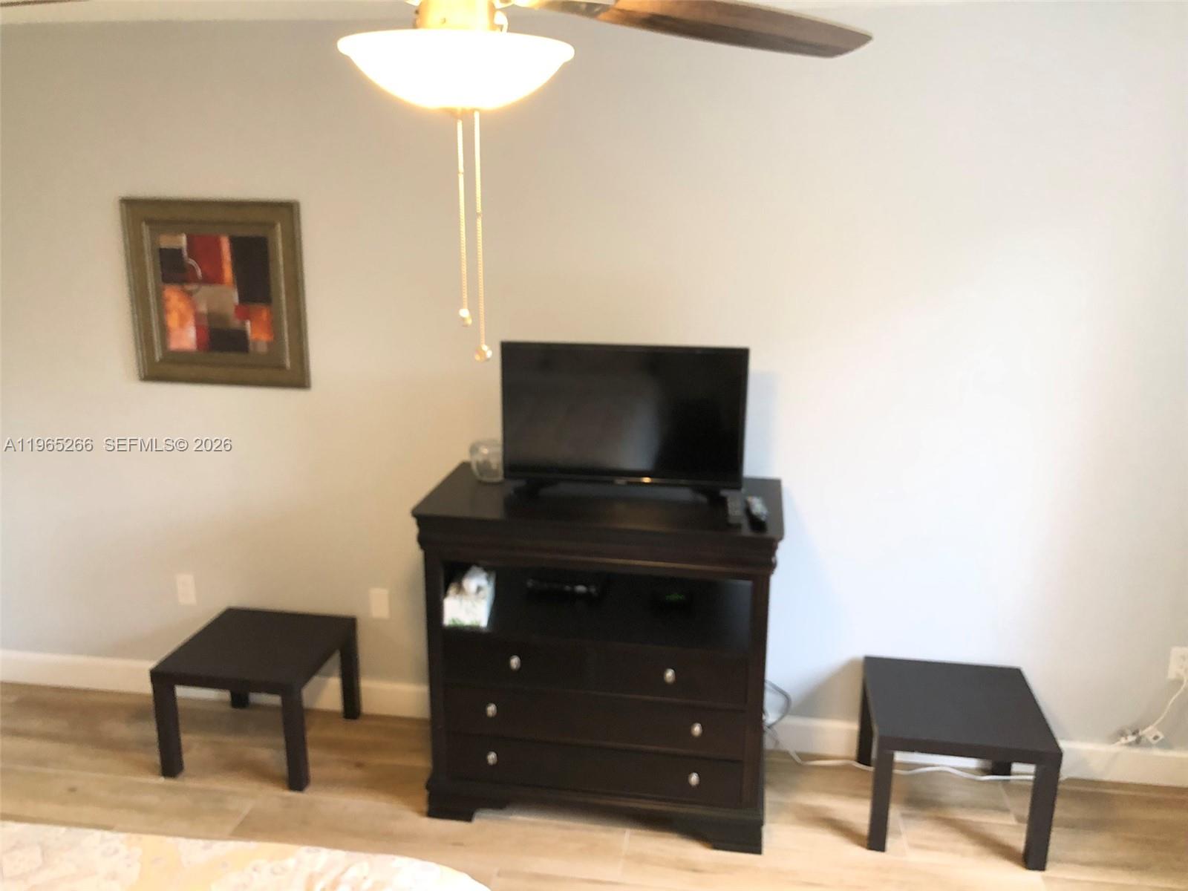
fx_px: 961
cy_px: 446
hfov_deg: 63.4
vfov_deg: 49.7
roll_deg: -0.2
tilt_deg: -13.6
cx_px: 594
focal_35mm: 28
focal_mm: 4
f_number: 1.8
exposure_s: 1/15
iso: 64
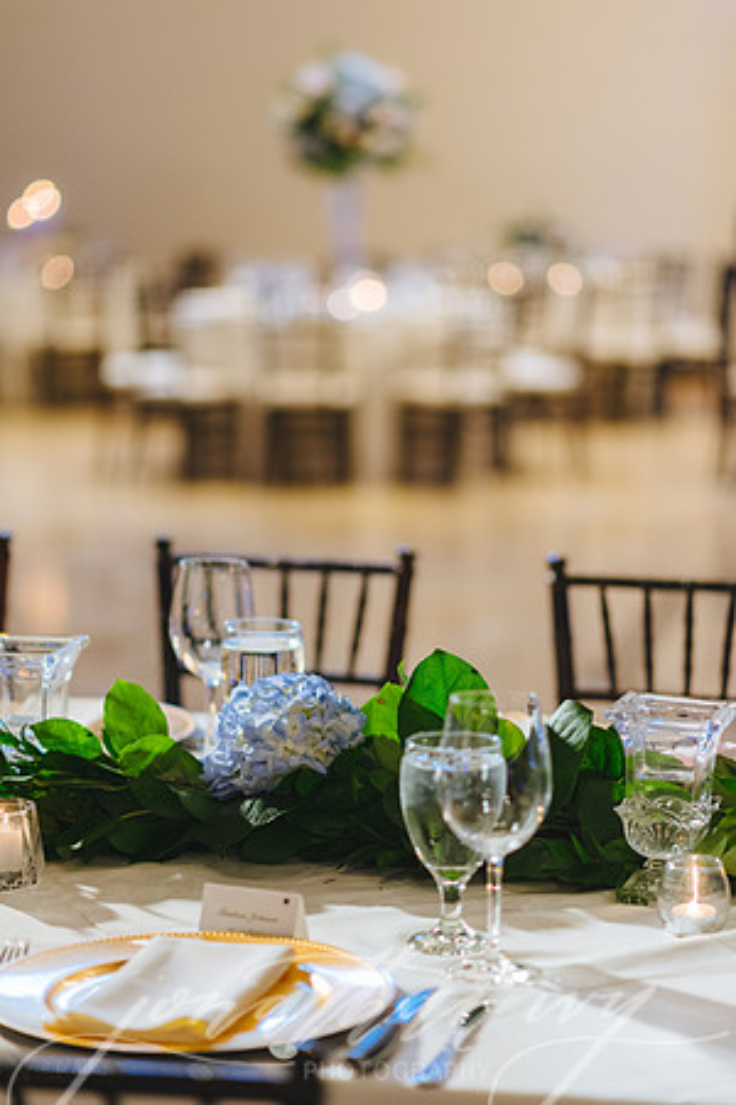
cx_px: 368
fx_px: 2606
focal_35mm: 85
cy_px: 552
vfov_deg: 23.9
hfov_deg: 16.1
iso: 1600
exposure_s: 1/125
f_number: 2
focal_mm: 85
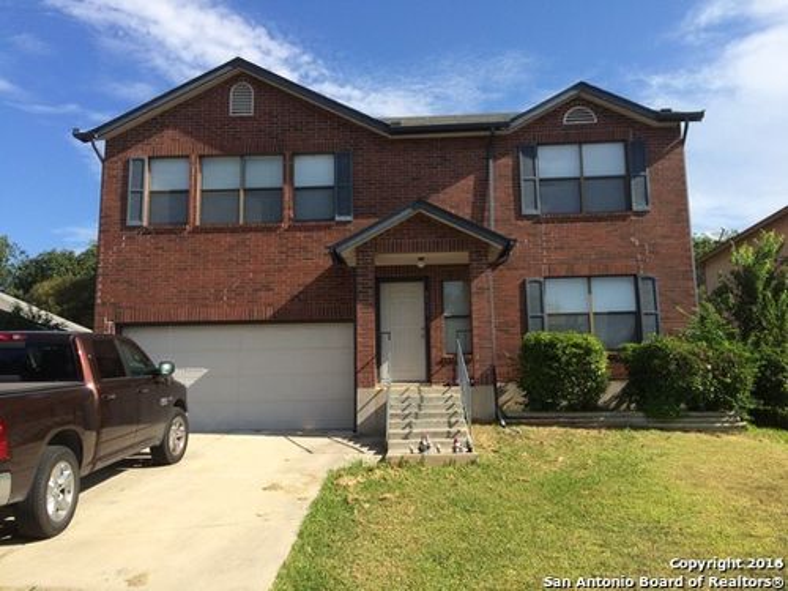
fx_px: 660
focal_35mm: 29
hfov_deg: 61.7
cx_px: 394
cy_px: 296
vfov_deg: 48.2
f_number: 2.2
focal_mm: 4.15
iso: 32
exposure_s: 1/1709
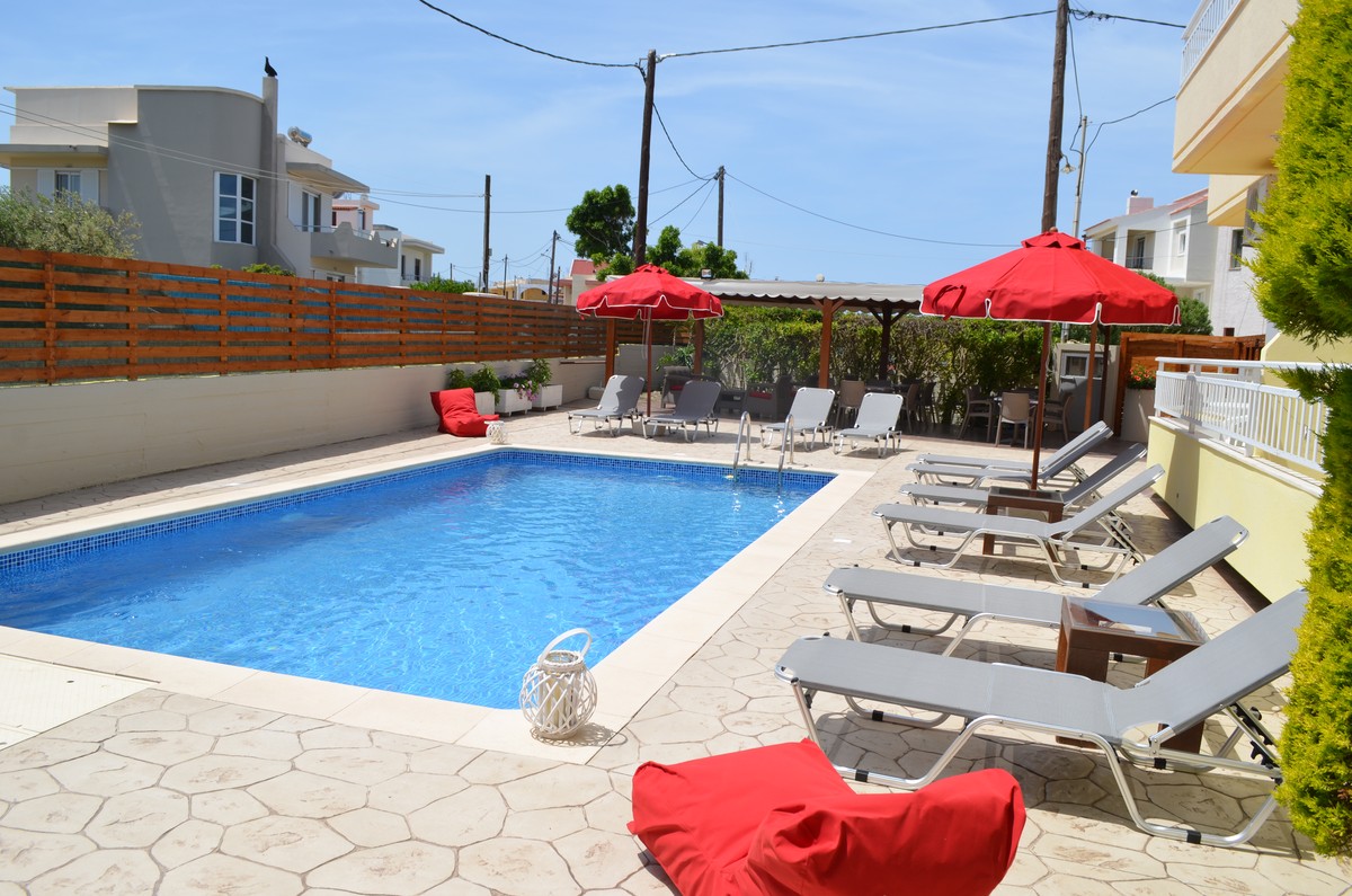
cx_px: 676
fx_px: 1012
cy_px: 448
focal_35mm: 27
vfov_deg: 47.7
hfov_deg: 67.5
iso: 100
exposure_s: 1/320
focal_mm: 18
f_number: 9
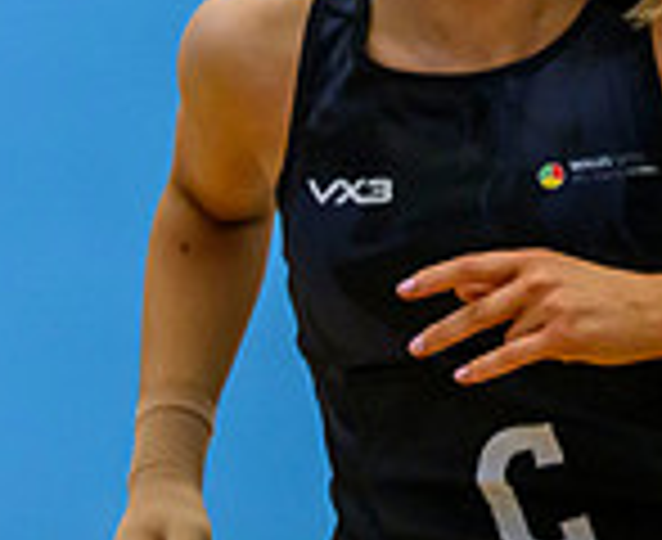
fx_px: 19137
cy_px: 160
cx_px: -1037
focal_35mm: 969
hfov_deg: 2.0
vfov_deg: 1.6
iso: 4000
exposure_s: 1/800
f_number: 2.8
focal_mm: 200
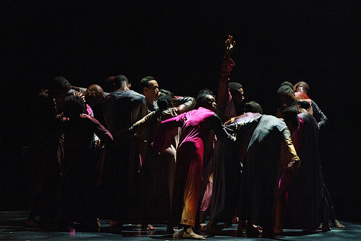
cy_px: 97
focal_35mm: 361
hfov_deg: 5.7
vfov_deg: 3.8
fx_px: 3619
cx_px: 186
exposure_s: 1/250
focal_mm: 300
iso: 6400
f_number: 5.6
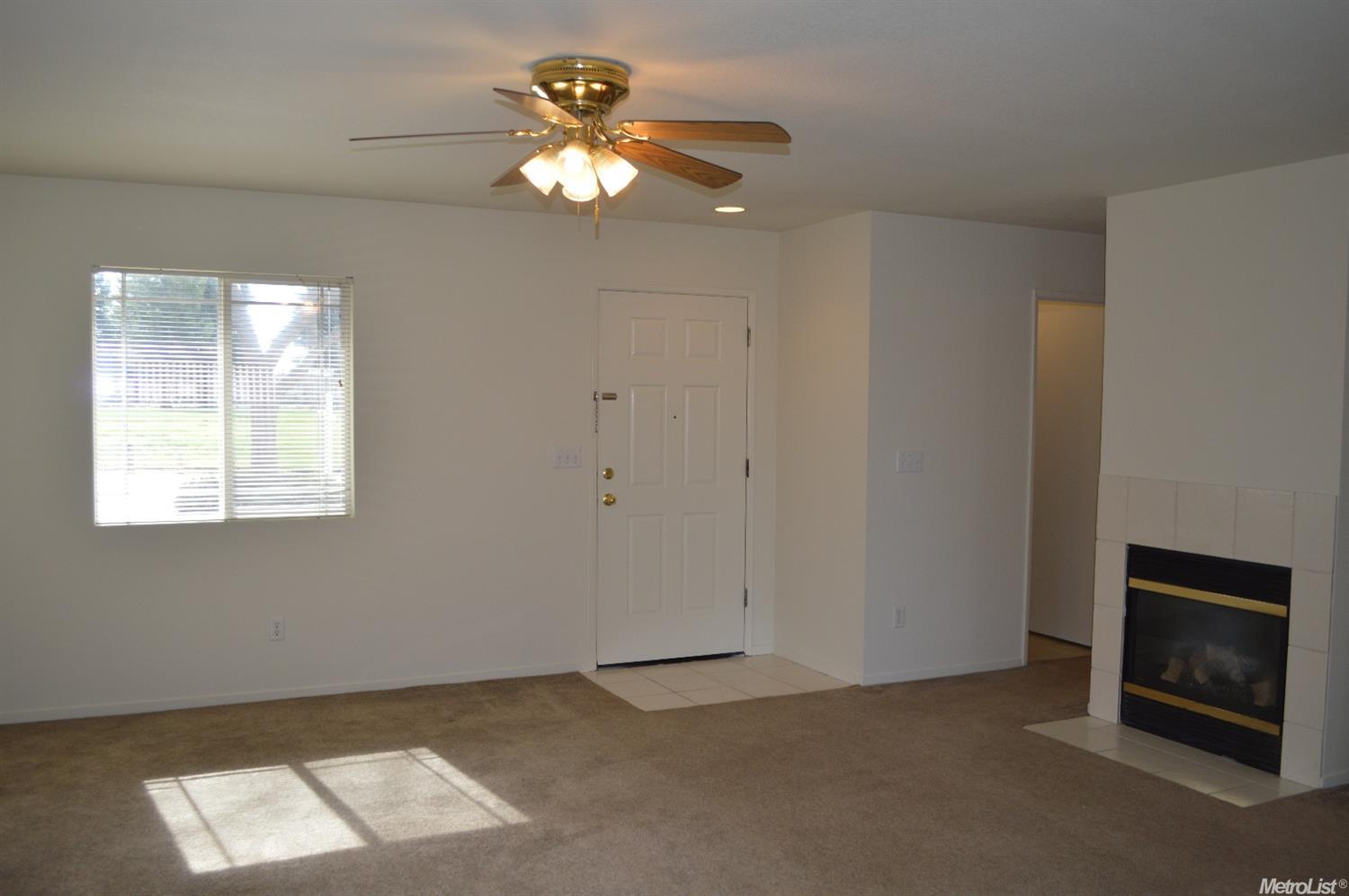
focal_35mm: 30
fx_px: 1123
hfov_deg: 62.0
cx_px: 674
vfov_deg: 43.5
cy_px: 448
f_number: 4
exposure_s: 1/125
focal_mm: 20
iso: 220
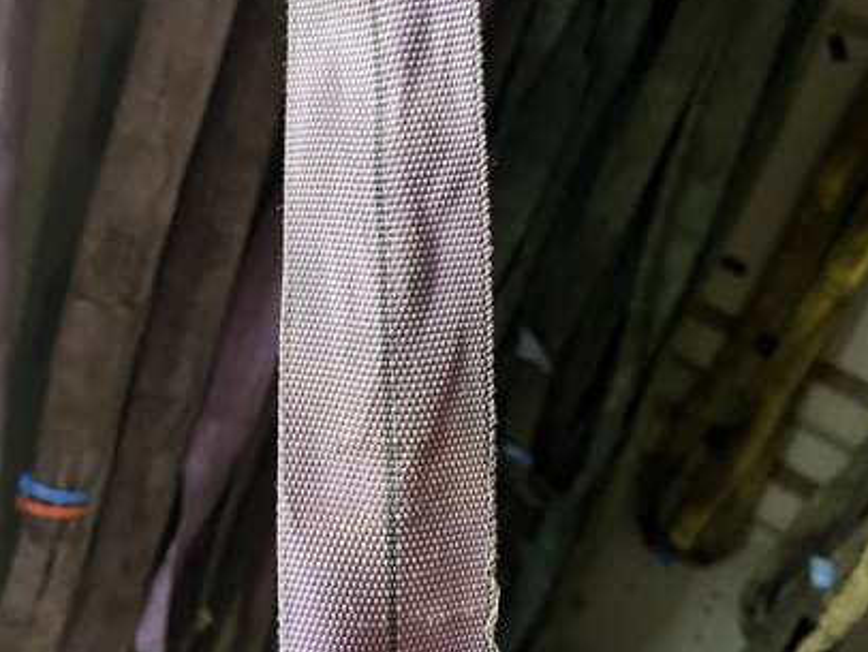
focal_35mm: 32
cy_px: 283
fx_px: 803
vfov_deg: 44.1
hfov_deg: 56.7
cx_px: 396
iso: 500
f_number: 1.6
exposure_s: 1/41
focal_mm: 5.1
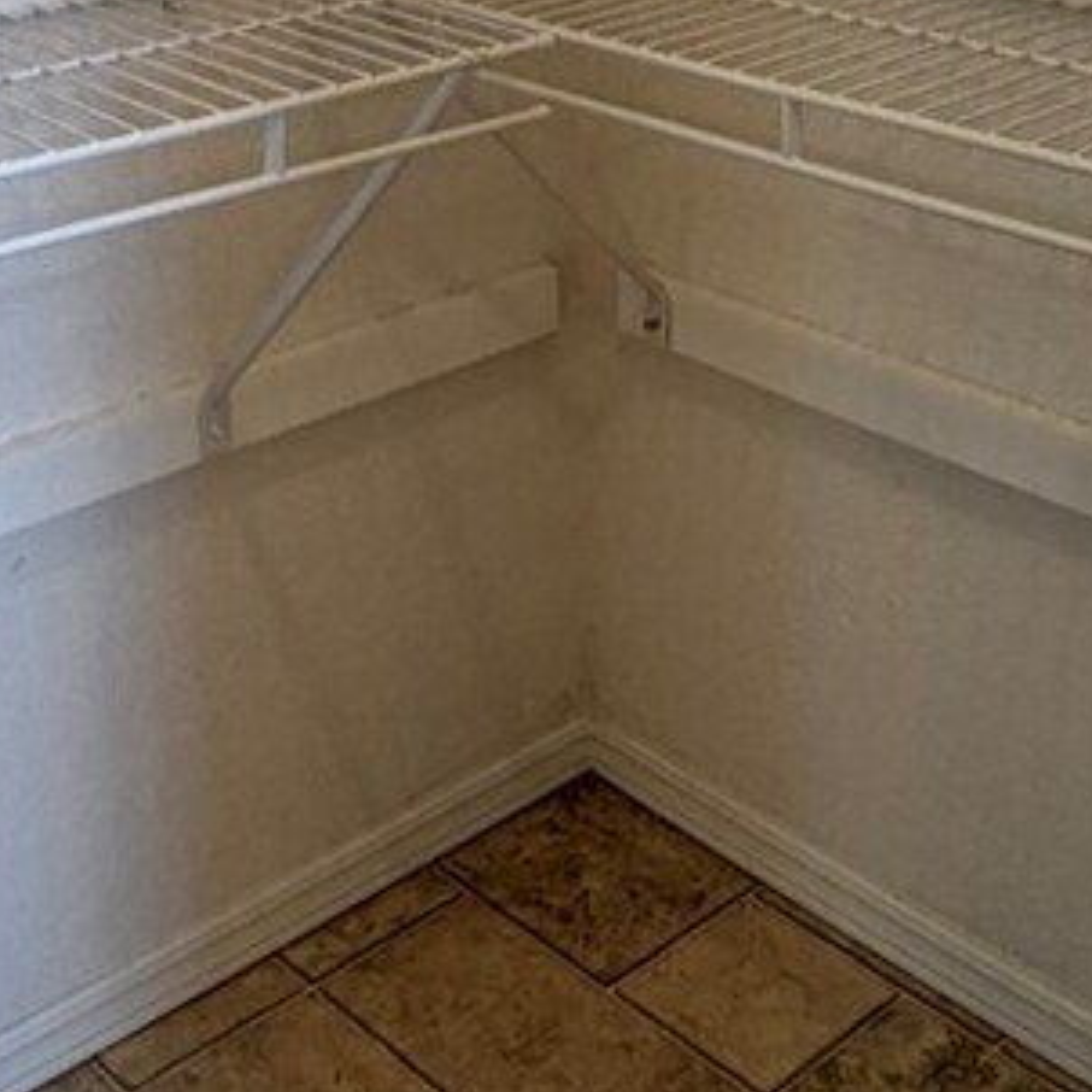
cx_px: 579
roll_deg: +0.7
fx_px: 2106
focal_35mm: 59
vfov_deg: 25.5
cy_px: -278
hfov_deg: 29.1
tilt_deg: -5.6
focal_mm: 2.22
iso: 160
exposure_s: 1/60
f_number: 2.2
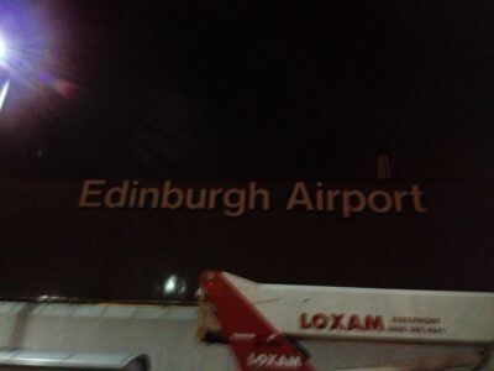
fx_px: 499
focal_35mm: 35
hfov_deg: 52.6
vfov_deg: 40.7
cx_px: 247
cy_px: 186
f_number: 2.4
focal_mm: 4.28
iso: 800
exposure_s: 1/15
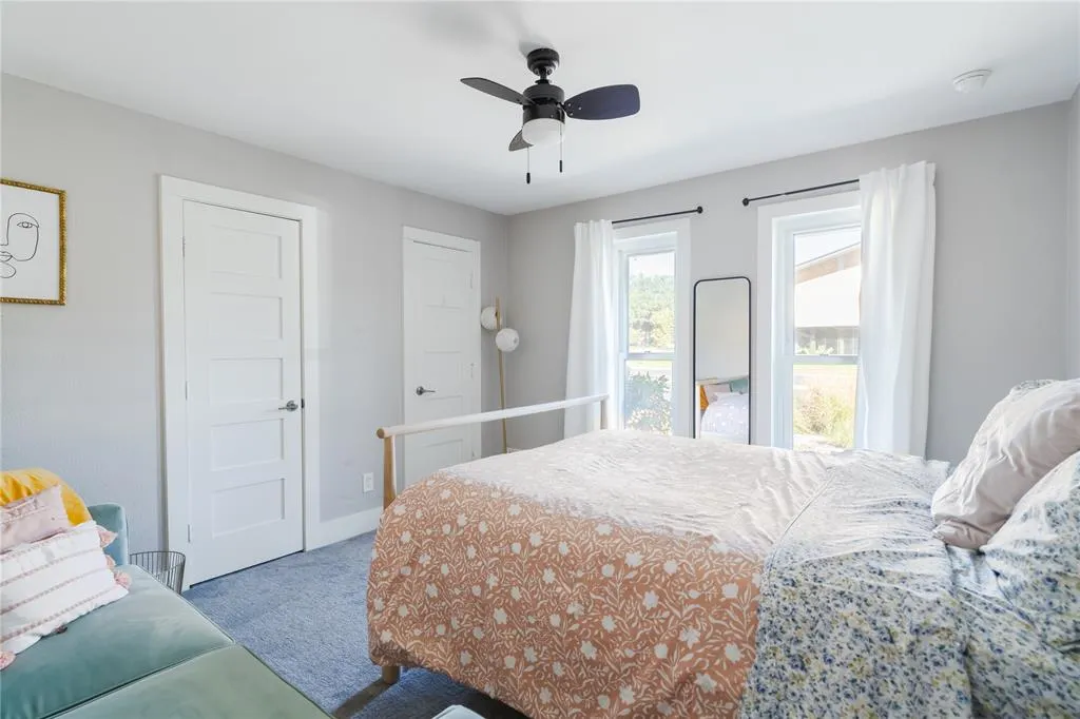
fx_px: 510
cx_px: 540
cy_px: 360
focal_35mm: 17
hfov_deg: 93.3
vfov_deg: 70.4
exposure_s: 1/50
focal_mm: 17
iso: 400
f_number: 7.1
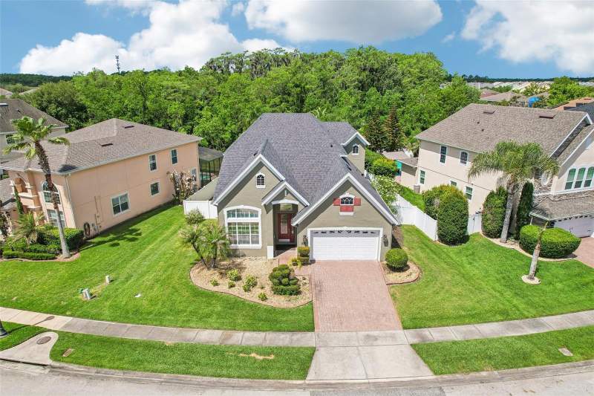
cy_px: 198
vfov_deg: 57.2
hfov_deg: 78.6
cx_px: 297
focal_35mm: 22
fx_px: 363
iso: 120
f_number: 2.8
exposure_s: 1/2500
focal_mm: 8.4
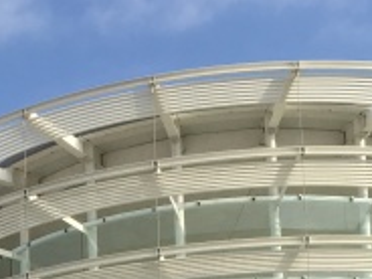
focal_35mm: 126
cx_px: -8
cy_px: 538
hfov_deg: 15.3
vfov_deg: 10.8
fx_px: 1354
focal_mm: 4.15
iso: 25
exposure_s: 1/1637
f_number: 2.2
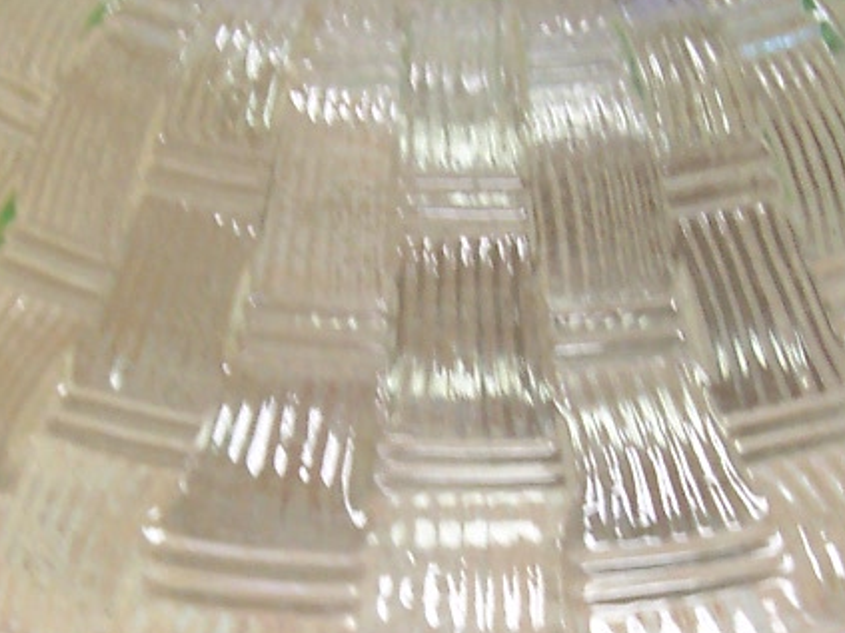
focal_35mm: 105
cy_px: 503
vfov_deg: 14.0
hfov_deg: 18.7
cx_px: 439
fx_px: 2562
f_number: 2.8
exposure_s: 1/30
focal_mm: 5.6
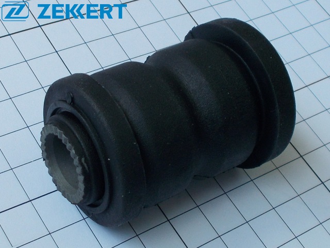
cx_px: 165
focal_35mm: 26
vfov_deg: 53.1
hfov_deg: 67.3
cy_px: 124
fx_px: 248
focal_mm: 4.6
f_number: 3.2
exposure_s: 1/160
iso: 80
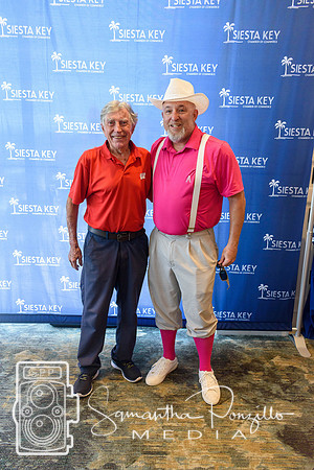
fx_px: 353
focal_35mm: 27
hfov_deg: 47.9
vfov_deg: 67.4
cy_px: 235
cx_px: 157
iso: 800
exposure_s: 1/60
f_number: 4
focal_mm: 18
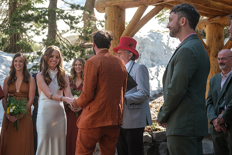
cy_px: 78
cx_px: 116
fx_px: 483
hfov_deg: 27.0
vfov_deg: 18.2
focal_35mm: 75
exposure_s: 1/220
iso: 400
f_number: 4
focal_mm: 50
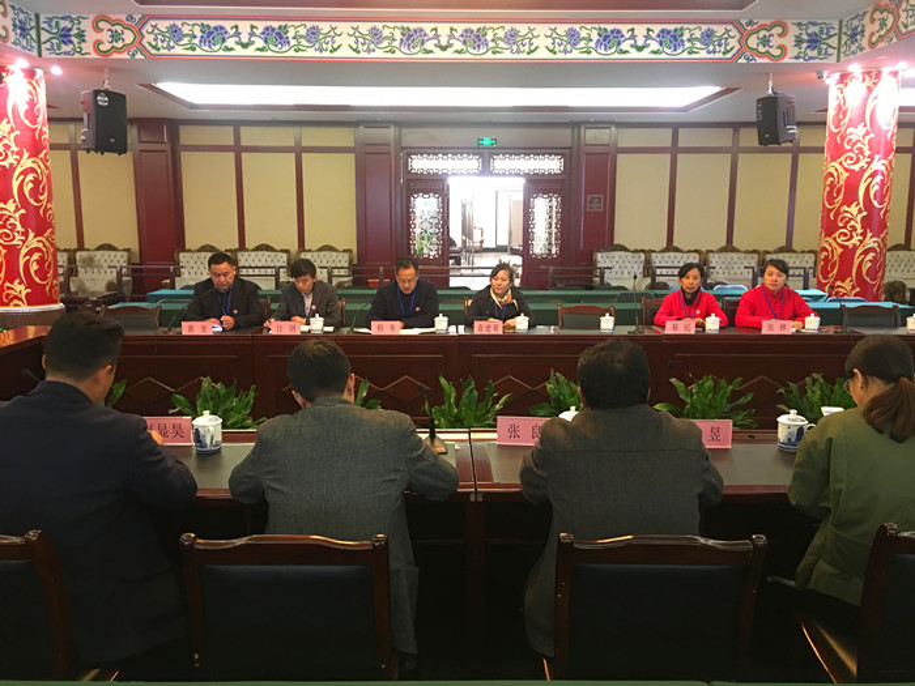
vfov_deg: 48.2
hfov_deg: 61.7
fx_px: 767
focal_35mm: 29
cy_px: 343
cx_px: 458
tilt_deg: -8.8
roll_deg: -0.1
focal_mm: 4.15
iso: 100
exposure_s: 1/4
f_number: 2.2
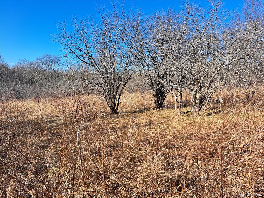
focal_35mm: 24
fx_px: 183
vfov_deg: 56.8
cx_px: 132
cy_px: 99
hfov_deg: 71.6
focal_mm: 5.23
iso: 50
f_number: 1.8
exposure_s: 1/881
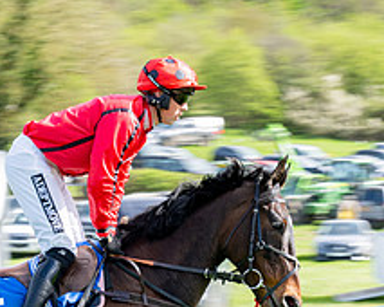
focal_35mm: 274
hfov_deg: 7.0
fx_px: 3111
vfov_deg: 5.6
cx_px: -4
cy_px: 316
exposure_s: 1/125
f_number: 11
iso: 200
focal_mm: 92
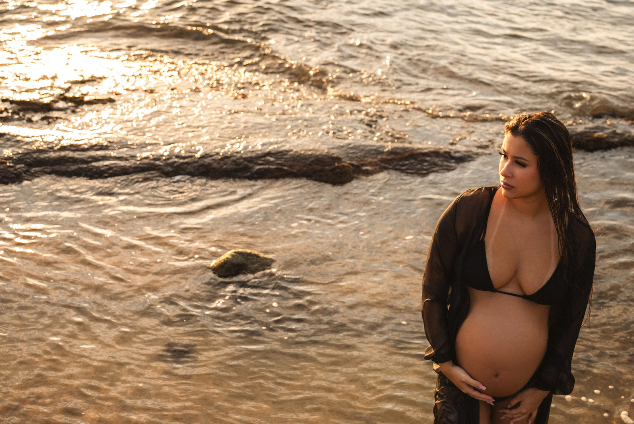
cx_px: 415
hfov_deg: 37.8
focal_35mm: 52
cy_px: 256
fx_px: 916
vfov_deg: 26.0
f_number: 3.2
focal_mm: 32
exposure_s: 1/1000
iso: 320
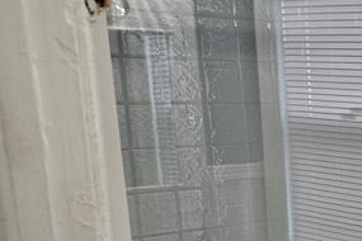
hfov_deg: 20.7
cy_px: 320
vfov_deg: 15.1
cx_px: 518
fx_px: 865
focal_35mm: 86
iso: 500
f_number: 1.8
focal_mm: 5.4
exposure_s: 1/120
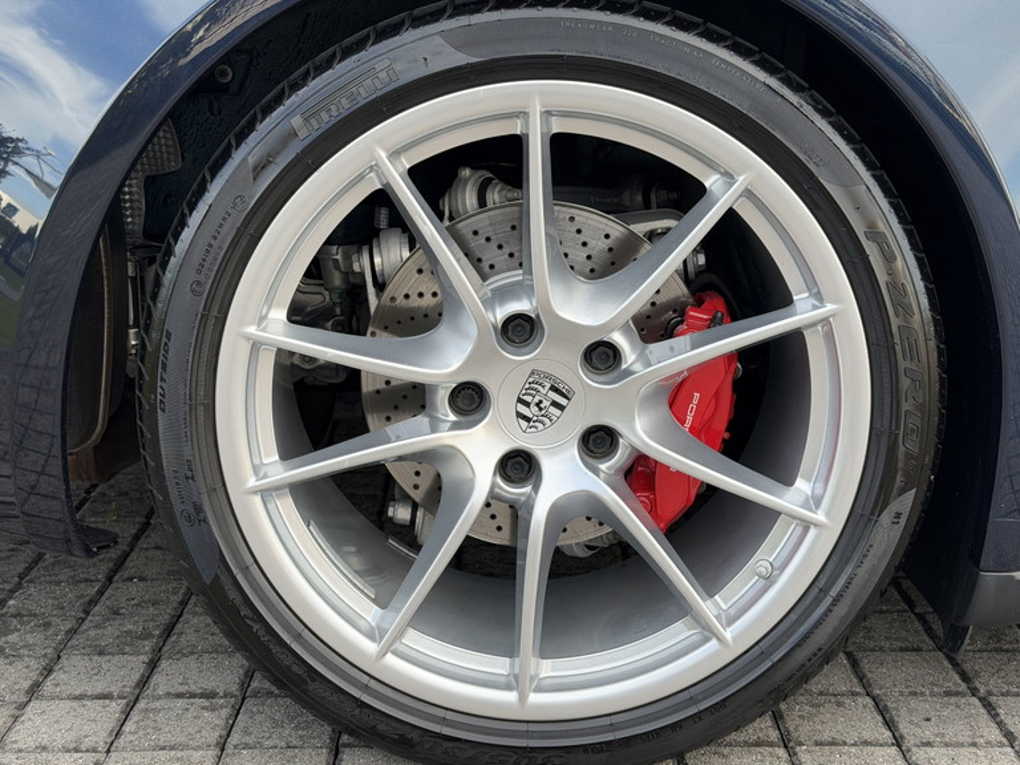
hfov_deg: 39.7
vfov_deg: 30.3
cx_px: 510
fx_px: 1414
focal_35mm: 48
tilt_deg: -14.1
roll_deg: -0.8
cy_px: 382
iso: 64
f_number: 1.78
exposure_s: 1/527
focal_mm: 6.76
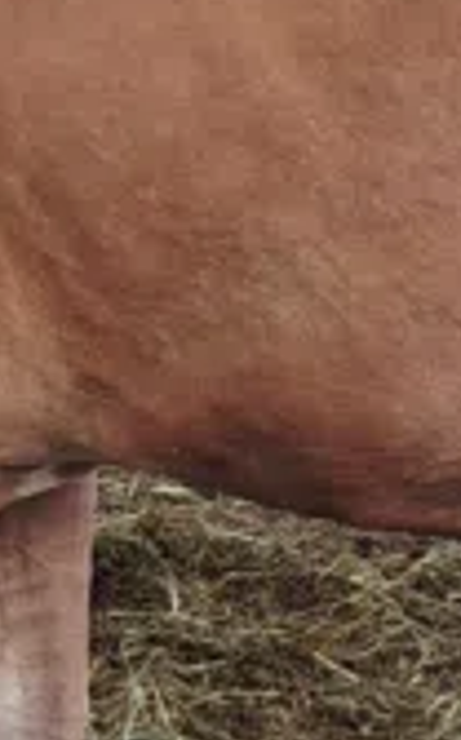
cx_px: 155
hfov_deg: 6.9
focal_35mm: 191
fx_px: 3849
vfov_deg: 11.0
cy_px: 288
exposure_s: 1/50
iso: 118
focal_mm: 5.25
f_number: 1.75
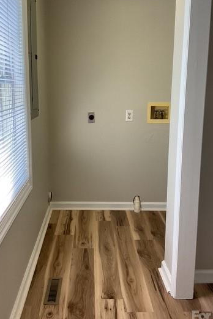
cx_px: 100
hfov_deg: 35.9
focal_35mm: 37
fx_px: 328
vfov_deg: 51.8
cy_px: 143
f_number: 1.8
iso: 64
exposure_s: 1/60
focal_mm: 3
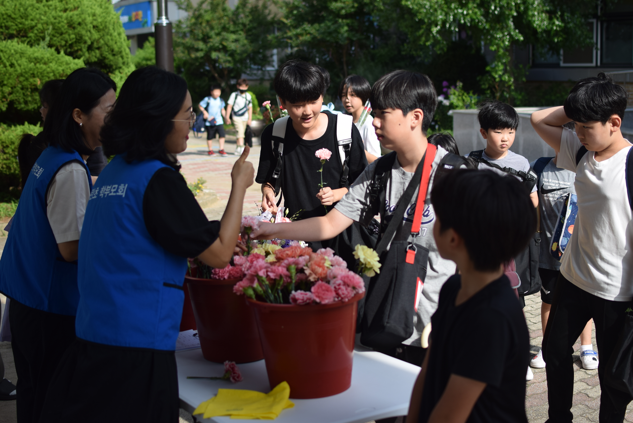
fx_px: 924
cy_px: 212
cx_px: 316
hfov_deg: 37.8
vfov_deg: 25.8
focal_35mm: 52
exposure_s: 1/1000
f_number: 2.8
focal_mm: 35
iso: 100
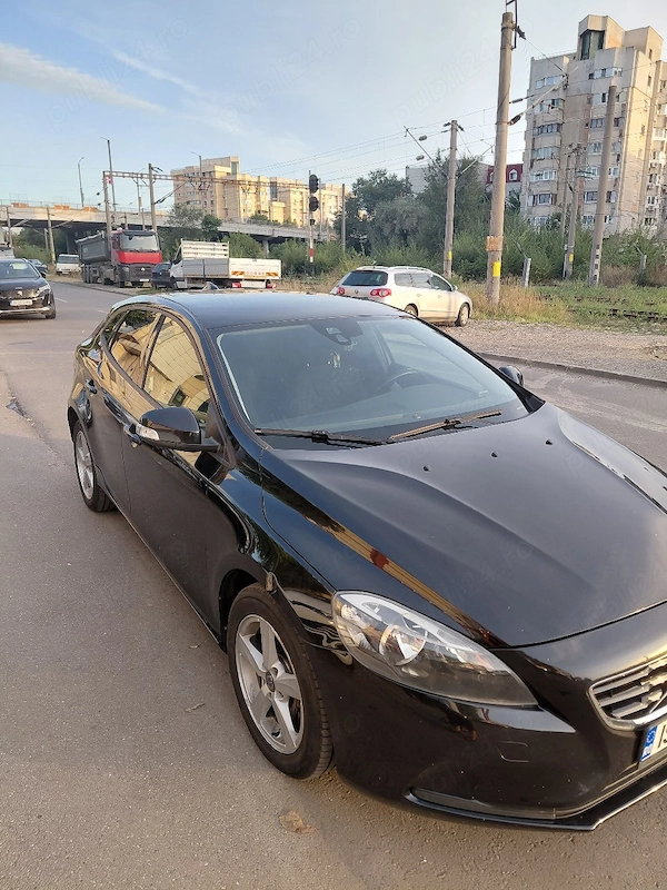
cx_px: 334
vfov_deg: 69.4
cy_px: 445
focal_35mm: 25
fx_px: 642
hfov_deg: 54.9
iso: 50
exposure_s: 1/189
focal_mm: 4.69
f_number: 1.8
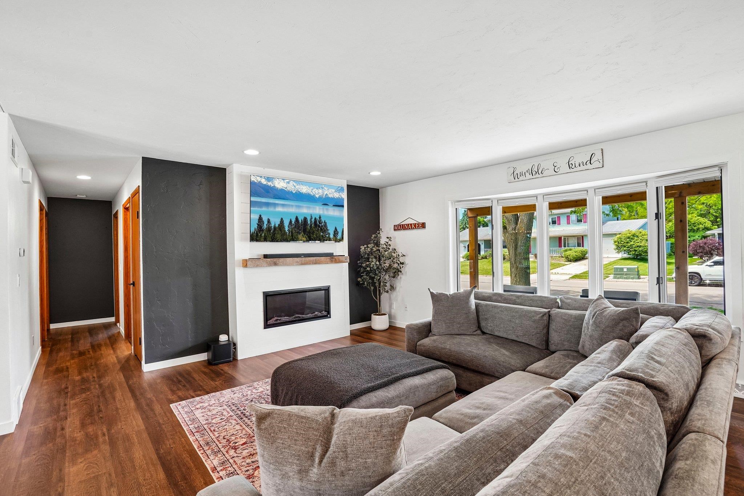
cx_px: 372
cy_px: 248
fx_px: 331
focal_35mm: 16
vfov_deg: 73.7
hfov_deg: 96.7
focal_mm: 16
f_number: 8
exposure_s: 1/10
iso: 400
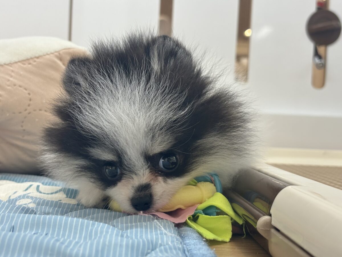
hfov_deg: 36.8
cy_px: 128
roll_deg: -3.2
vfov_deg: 28.0
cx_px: 171
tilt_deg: -1.5
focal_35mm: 52
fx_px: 514
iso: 32
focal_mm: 5.96
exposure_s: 1/50
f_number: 1.6
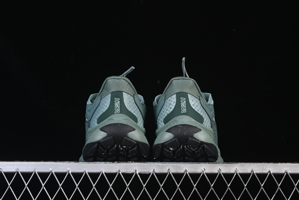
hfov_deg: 27.0
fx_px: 623
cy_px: 100
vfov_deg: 18.2
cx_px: 150
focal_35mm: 75
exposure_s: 1/60
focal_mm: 50
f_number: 7.1
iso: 160
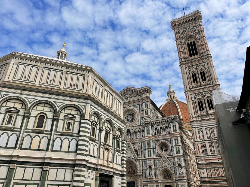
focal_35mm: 26
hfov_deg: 67.3
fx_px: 188
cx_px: 125
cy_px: 94
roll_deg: +0.4
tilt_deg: +29.4
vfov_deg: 53.1
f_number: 1.6
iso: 32
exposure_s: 1/6494
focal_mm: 4.2
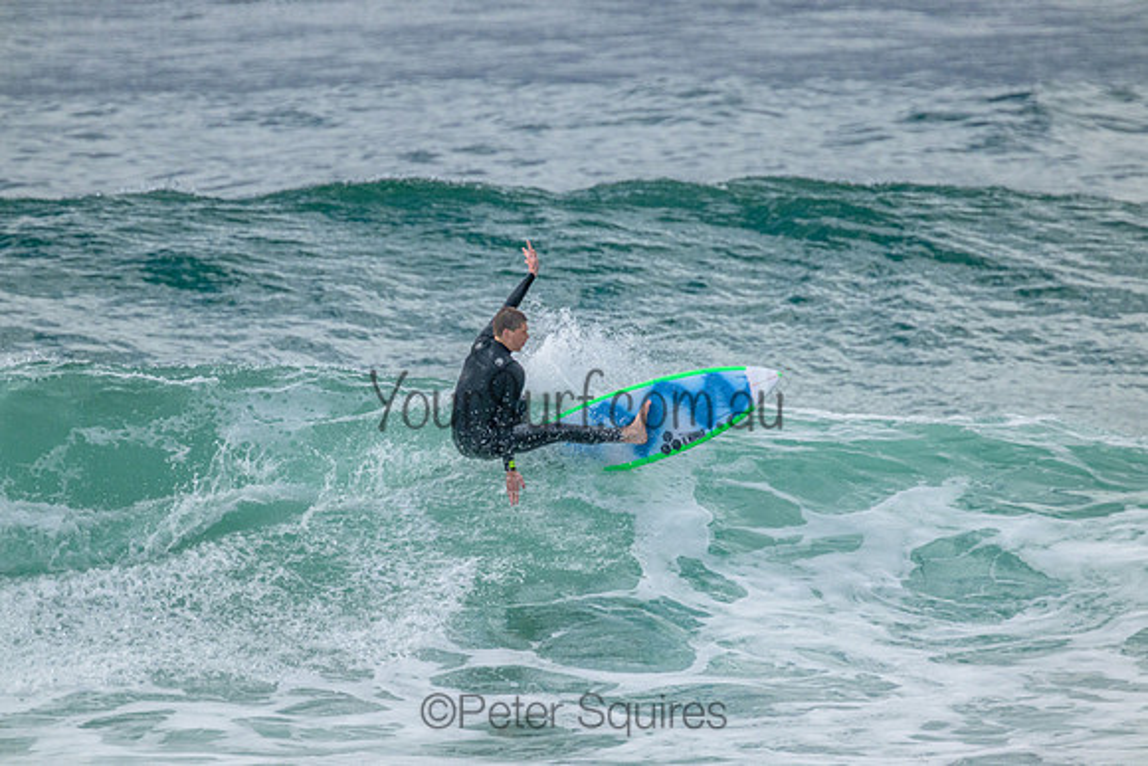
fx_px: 25516
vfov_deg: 1.7
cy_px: 383
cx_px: 574
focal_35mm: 800
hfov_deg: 2.6
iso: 2800
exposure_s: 1/2000
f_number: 11
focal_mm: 800
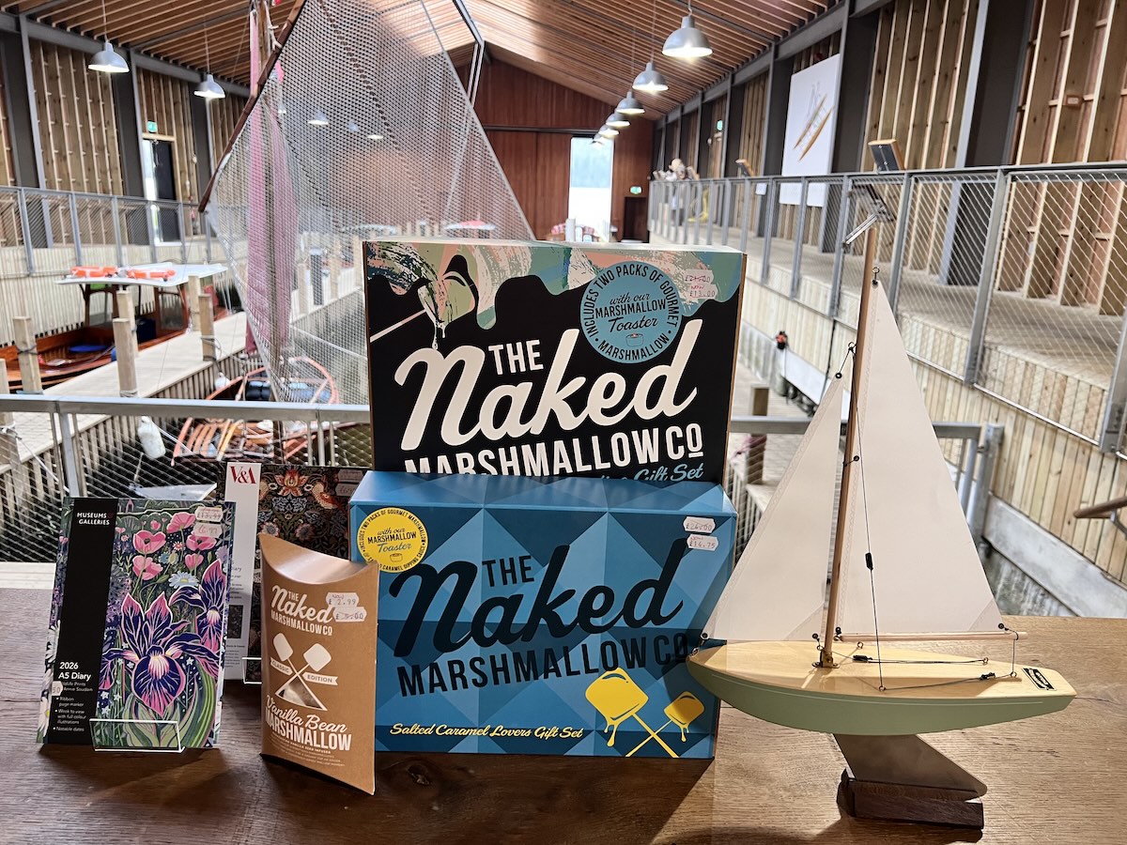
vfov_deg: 53.1
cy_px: 422
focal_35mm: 26
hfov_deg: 67.3
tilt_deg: -17.2
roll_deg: -2.0
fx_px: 846
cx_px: 564
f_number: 1.5
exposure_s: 1/50
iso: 200
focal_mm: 5.7
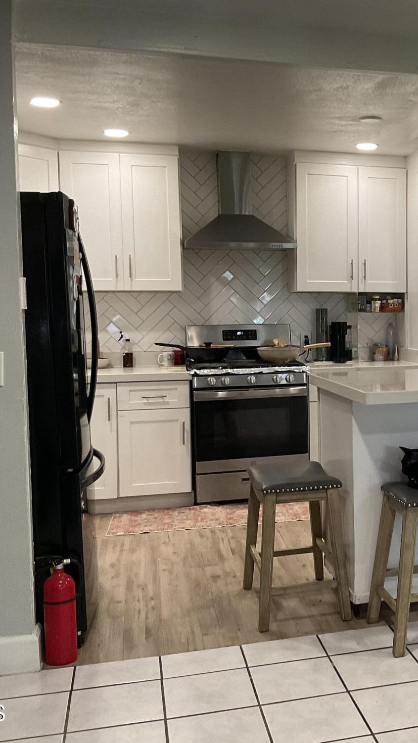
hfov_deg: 26.7
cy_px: 369
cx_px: 383
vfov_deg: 47.4
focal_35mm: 43
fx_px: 847
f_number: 1.8
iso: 64
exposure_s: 1/60
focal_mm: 3
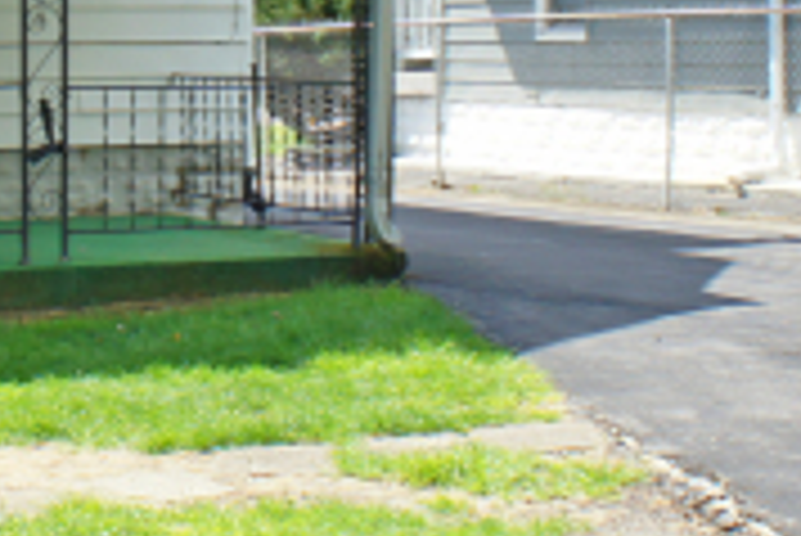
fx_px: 2249
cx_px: 65
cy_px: -14
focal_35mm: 101
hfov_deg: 19.8
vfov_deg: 13.4
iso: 200
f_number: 9
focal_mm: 16
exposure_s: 1/100
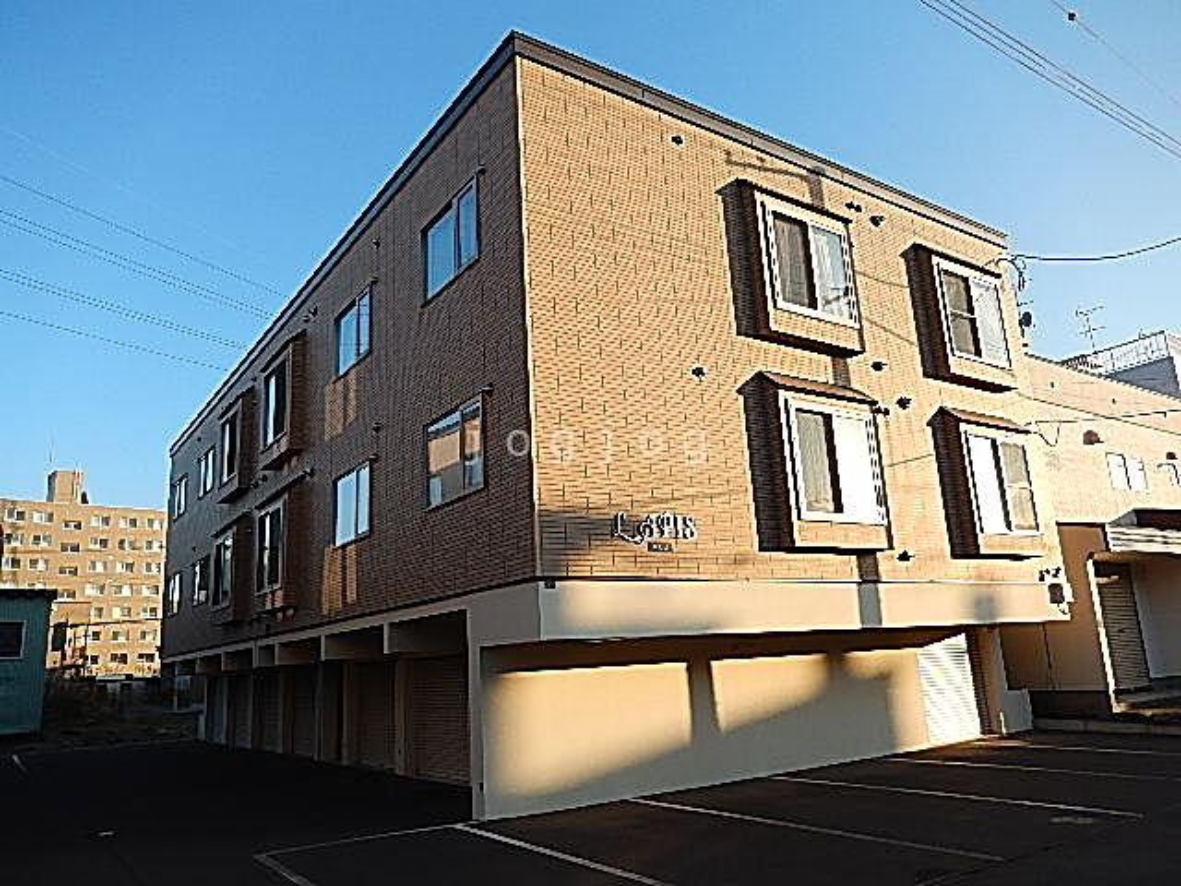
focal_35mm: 25
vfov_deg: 54.9
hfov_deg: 69.4
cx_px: 590
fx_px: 853
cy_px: 443
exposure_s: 1/500
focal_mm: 4.5
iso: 125
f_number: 3.4
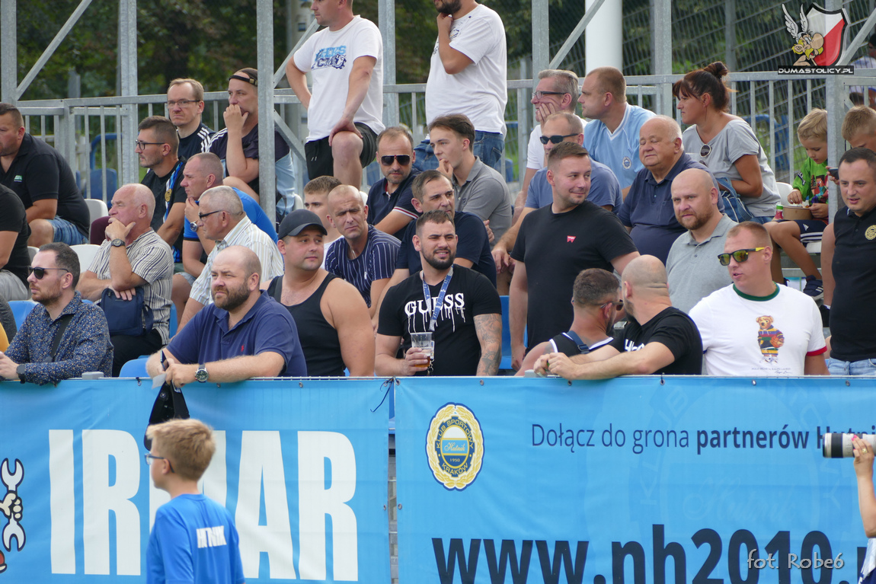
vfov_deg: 3.4
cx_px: 438
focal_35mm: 400
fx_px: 9734
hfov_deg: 5.2
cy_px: 292
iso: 160
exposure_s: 1/250
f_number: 4
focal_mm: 146
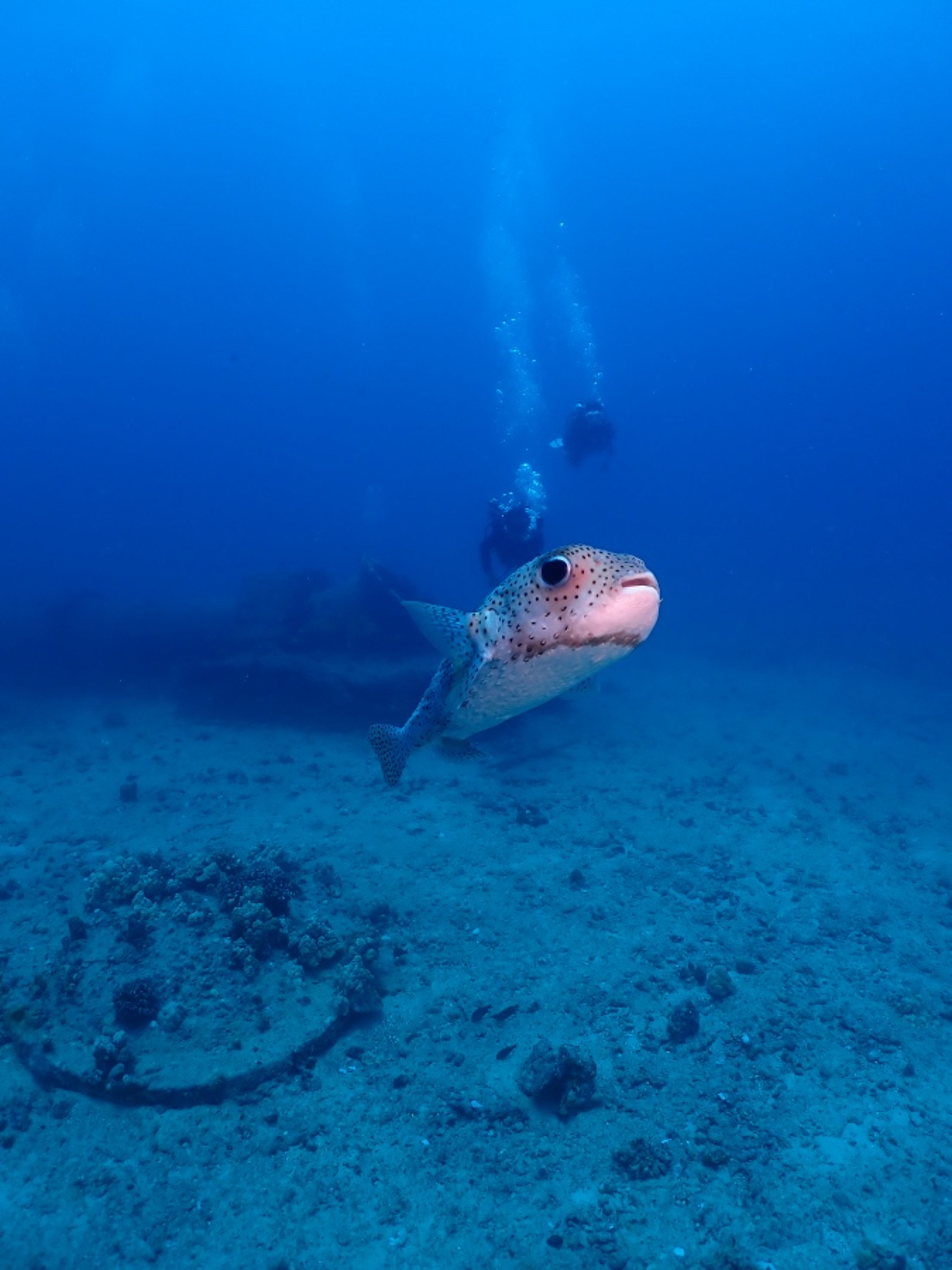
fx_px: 917
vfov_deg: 69.4
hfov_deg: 54.9
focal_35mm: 25
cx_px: 476
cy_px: 635
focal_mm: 4.5
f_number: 2.8
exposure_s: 1/640
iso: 100
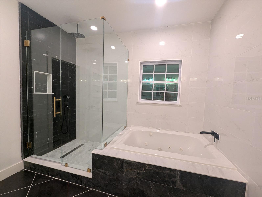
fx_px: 99
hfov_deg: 106.1
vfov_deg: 90.1
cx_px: 131
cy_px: 98
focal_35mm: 13
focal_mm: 1.95
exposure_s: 1/40
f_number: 2.2
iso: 185
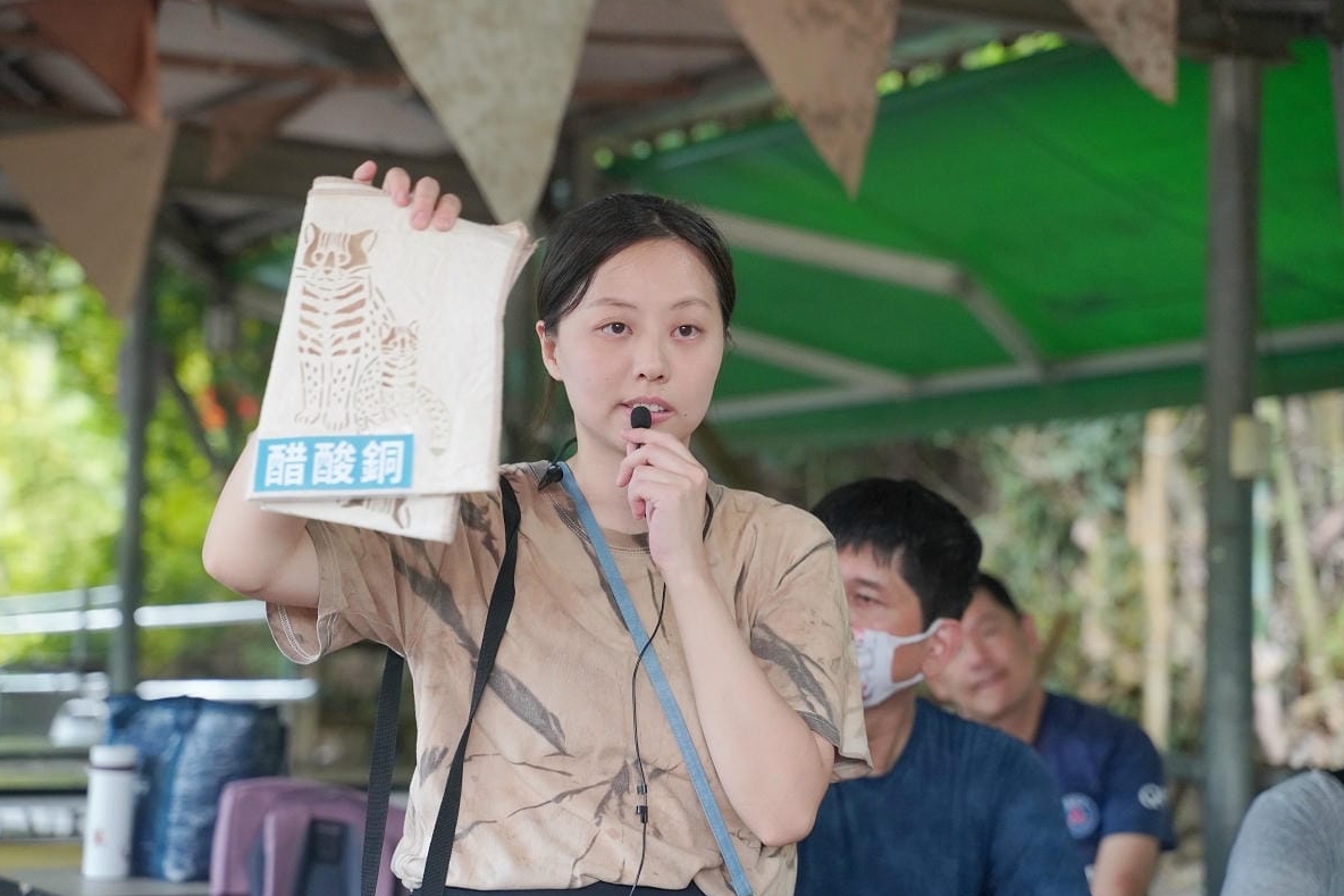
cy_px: 446
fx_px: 2837
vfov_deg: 17.9
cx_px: 669
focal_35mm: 76
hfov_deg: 26.7
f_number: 4
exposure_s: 1/160
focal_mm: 75
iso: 3200
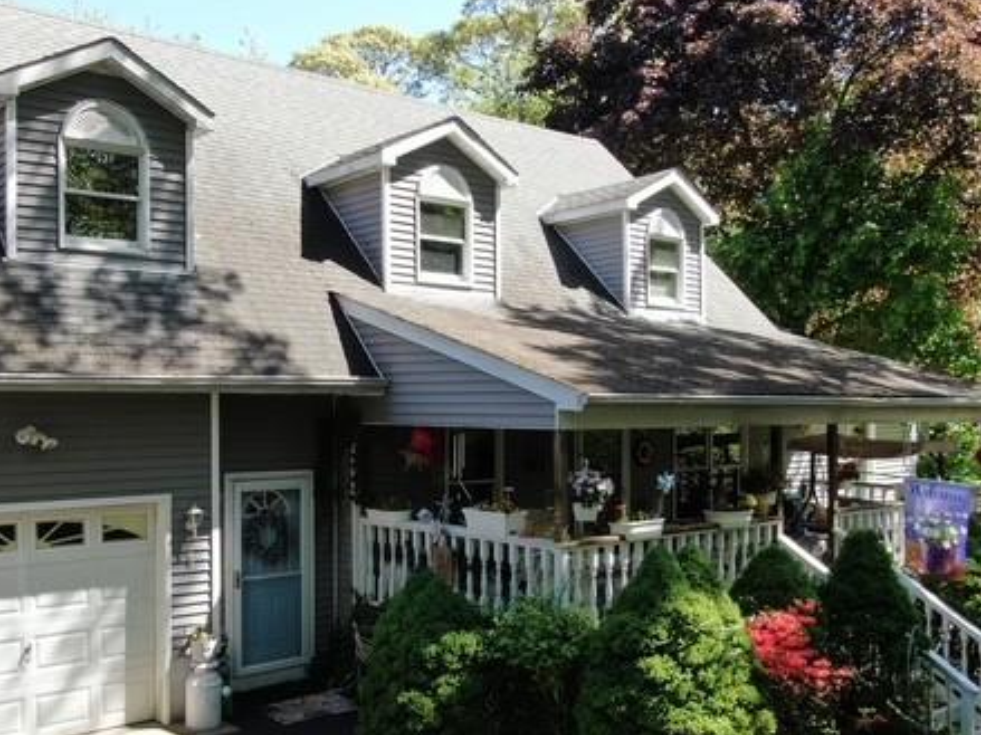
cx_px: 447
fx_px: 992
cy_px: 418
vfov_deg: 40.6
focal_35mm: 35
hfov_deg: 52.6
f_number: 2.8
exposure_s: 1/320
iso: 100
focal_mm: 4.39
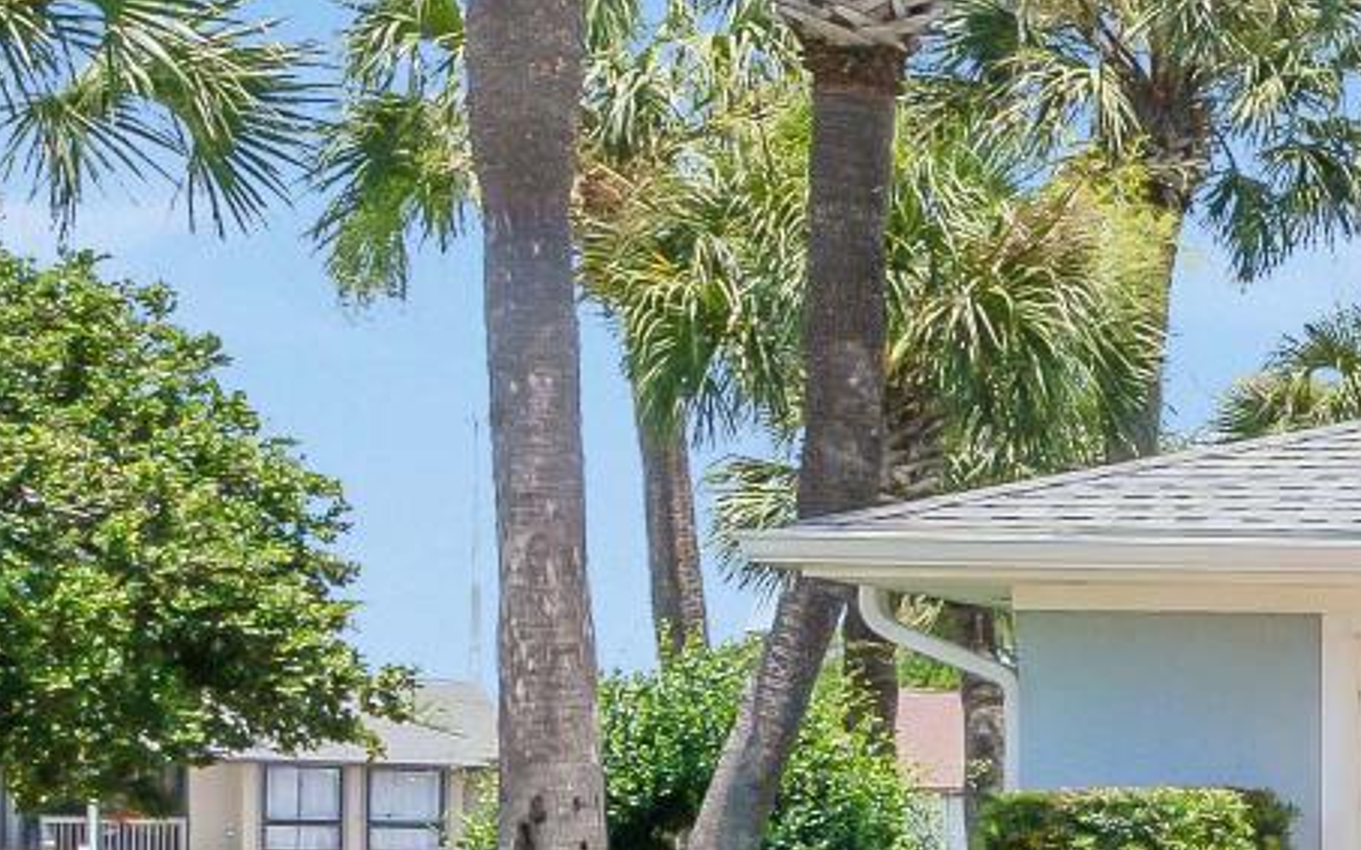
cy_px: 835
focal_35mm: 81
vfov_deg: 15.8
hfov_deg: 17.9
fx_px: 3004
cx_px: 2710
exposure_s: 1/160
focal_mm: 12
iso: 100
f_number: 10
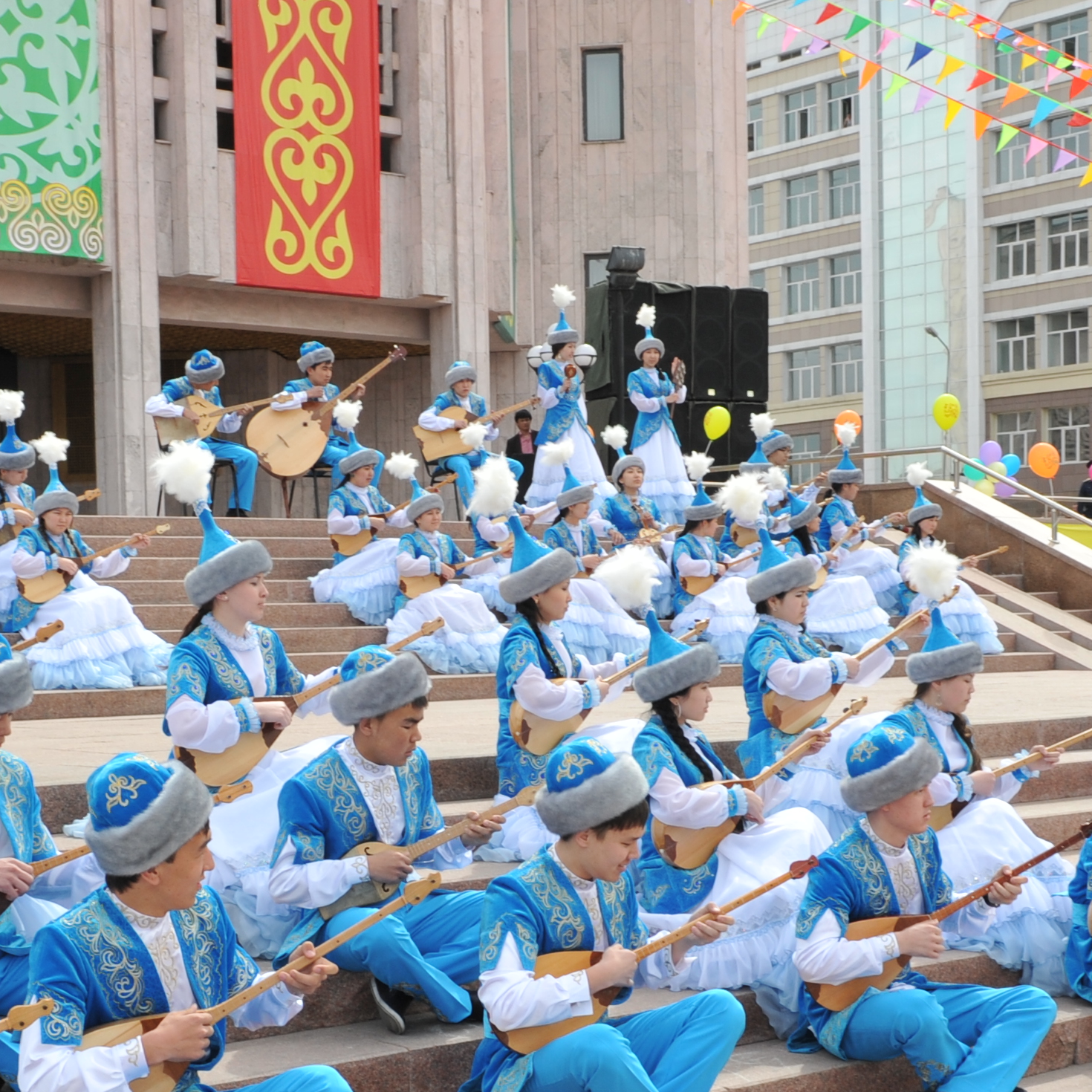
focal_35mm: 59
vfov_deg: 28.8
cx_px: 496
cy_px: 771
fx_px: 2106
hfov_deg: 29.1
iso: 400
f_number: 11
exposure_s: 1/250
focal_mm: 24
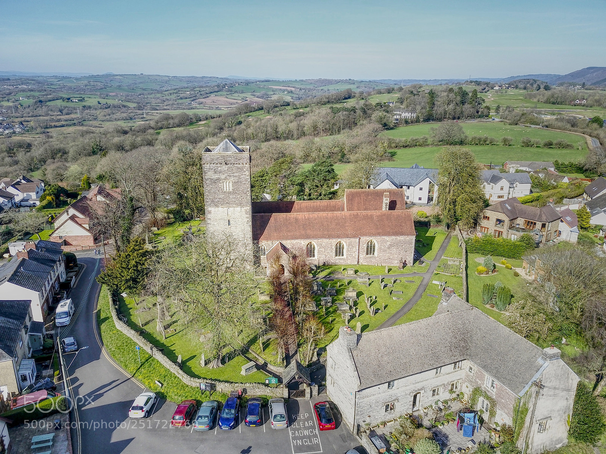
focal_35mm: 26
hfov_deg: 67.3
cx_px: 303
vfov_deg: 53.1
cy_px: 227
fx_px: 455
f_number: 2.2
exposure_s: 1/774
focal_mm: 4.7
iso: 100
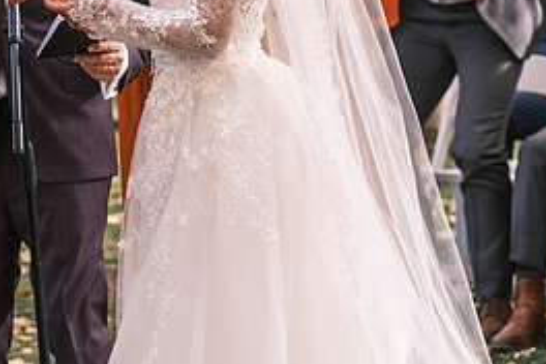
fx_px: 4534
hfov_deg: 6.9
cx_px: 46
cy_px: 69
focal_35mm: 299
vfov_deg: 4.6
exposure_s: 1/500
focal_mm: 90.6
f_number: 3.6
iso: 400
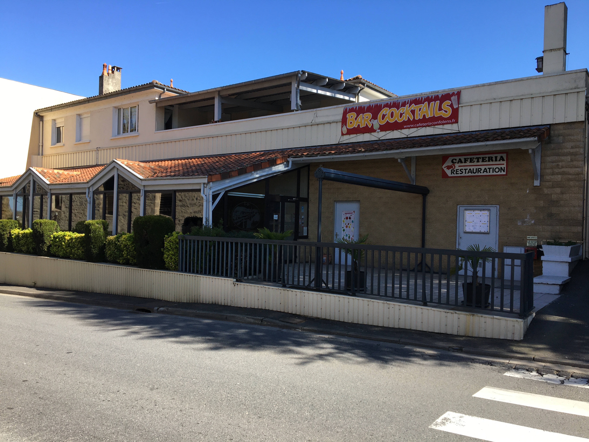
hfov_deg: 61.7
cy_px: 221
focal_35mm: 29
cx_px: 294
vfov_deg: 48.2
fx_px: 493
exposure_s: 1/578
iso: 25
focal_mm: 4.15
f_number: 2.2
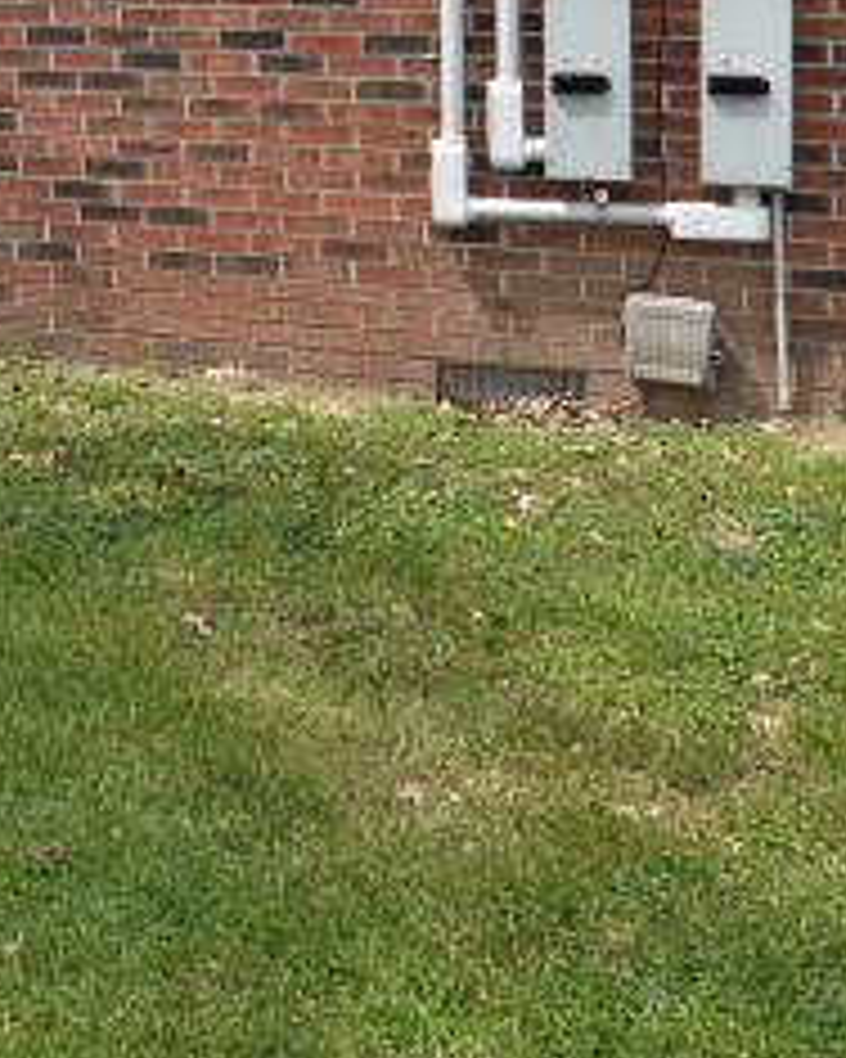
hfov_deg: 22.2
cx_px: -184
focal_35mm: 63
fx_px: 1972
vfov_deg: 27.9
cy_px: -45
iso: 100
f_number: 8
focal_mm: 14
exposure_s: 1/200
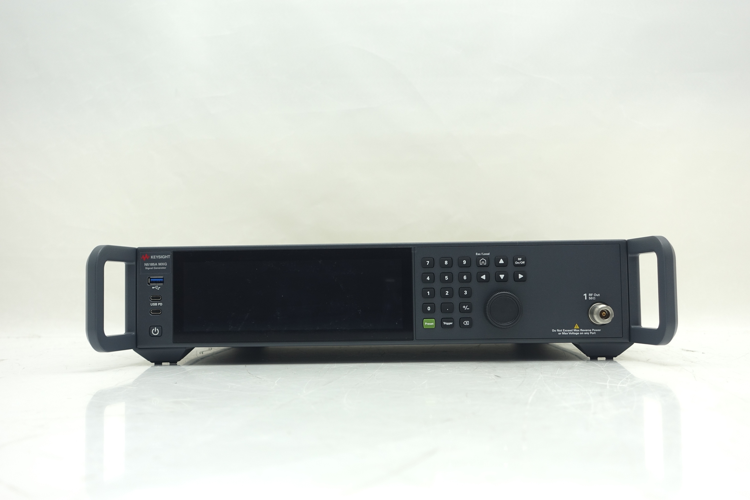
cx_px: 375
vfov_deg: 33.4
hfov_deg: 48.5
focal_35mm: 40
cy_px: 250
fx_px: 833
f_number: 3.2
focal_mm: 14.5
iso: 100
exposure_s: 1/20
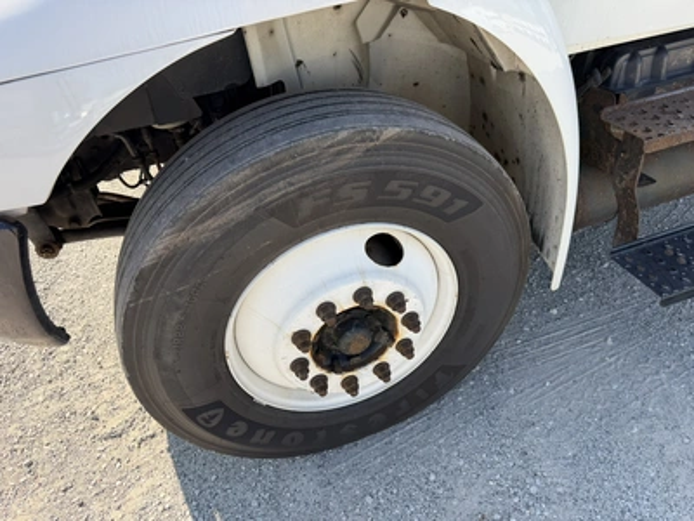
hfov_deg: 71.6
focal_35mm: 24
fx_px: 481
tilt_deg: -37.3
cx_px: 347
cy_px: 260
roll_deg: +7.3
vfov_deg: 56.8
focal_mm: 6.76
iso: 80
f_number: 1.78
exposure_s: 1/1060
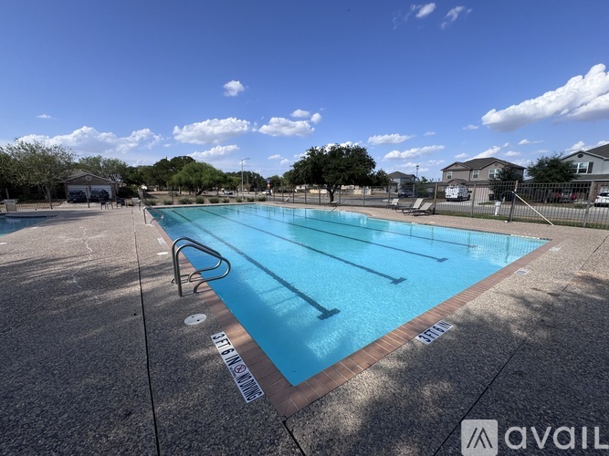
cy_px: 228
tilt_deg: -11.4
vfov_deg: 85.7
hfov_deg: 102.1
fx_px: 246
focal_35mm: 14
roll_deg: -0.2
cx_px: 304
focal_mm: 2.22
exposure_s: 1/2342
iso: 50
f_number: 2.2
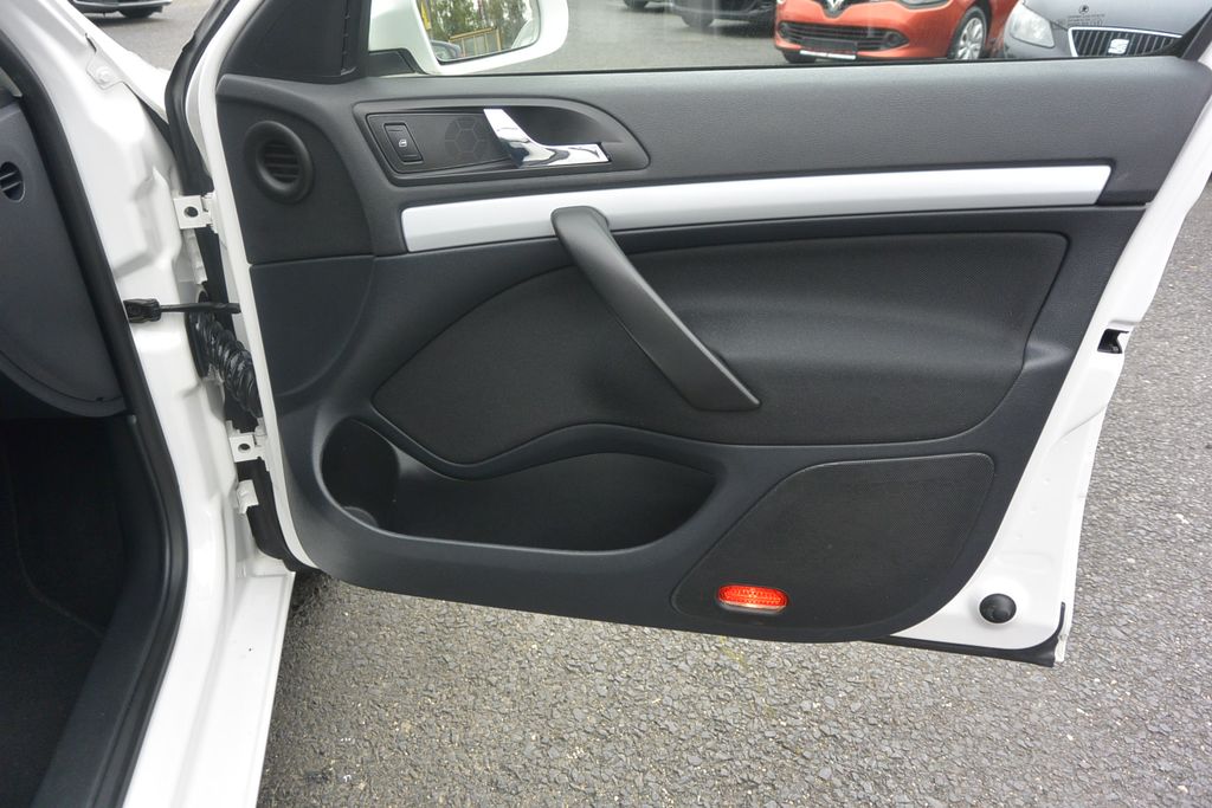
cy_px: 404
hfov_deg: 67.4
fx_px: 909
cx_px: 606
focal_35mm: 27
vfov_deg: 47.9
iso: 180
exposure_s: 1/250
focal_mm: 10
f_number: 3.5
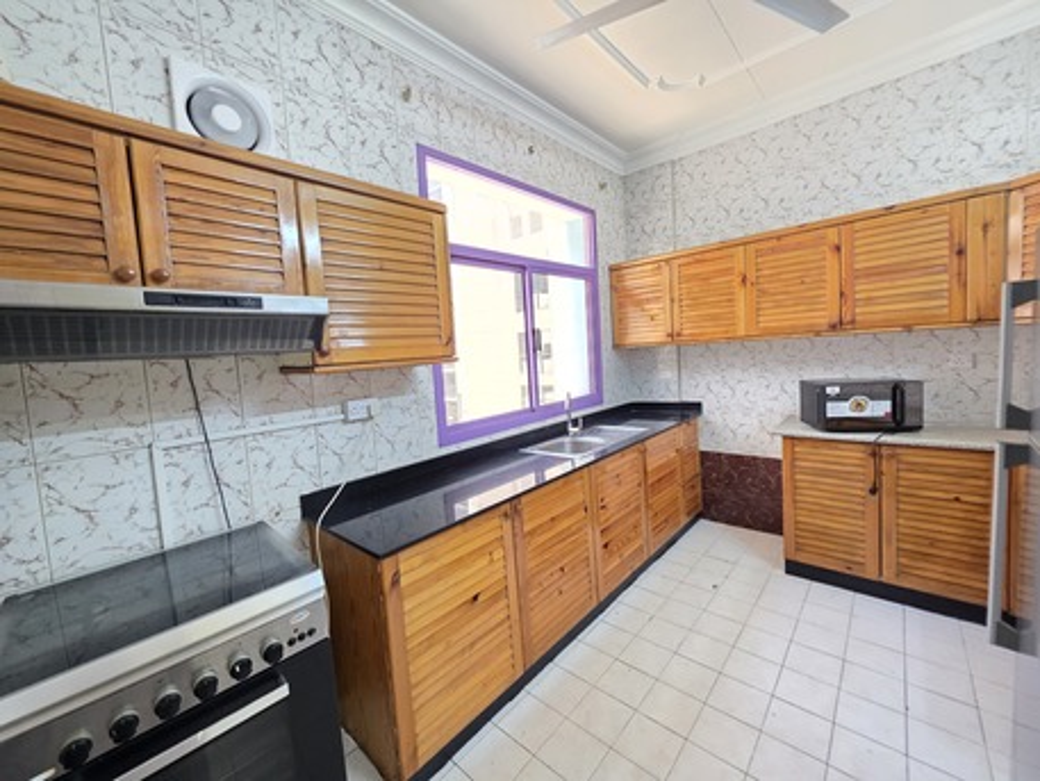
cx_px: 520
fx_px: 391
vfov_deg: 89.9
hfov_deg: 106.2
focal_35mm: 13
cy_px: 390
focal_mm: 2.2
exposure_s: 1/50
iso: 200
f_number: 1.9
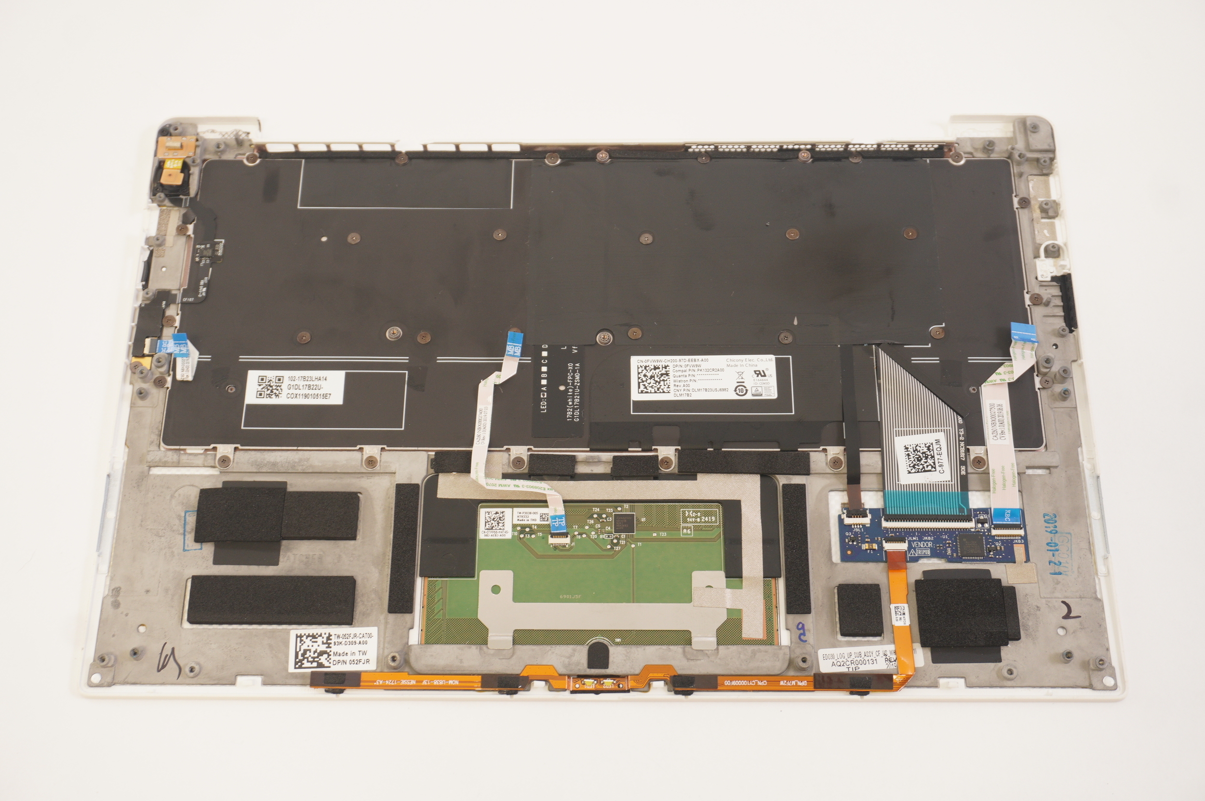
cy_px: 400
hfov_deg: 46.4
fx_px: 1405
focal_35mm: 42
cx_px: 602
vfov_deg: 31.8
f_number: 5.6
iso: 250
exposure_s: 1/13
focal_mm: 28
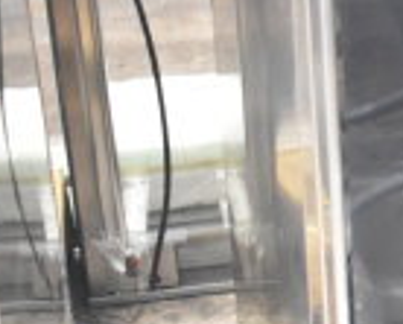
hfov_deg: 9.8
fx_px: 2152
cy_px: 308
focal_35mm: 180
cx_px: 847
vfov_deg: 8.6
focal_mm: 29
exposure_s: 1/50
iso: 3200
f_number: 4.2
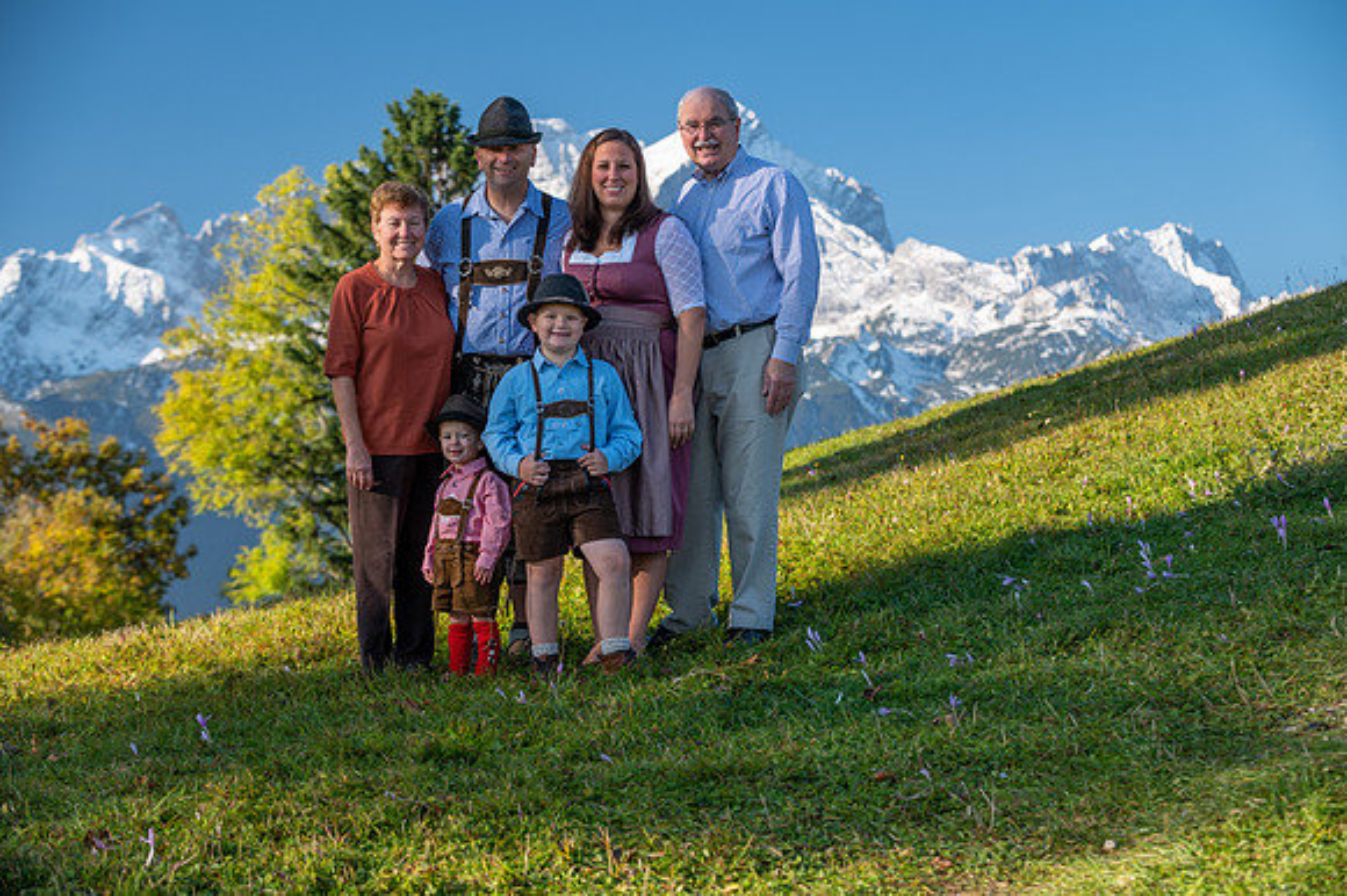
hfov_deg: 24.8
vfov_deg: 16.6
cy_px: 448
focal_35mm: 82
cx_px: 674
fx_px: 3066
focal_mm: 82
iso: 100
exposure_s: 1/125
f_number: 5.6
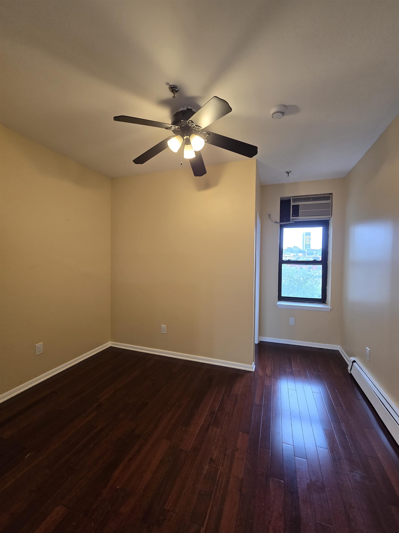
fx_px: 200
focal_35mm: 13
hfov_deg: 89.9
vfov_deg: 106.2
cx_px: 200
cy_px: 266
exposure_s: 1/60
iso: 160
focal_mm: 2.2
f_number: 2.2
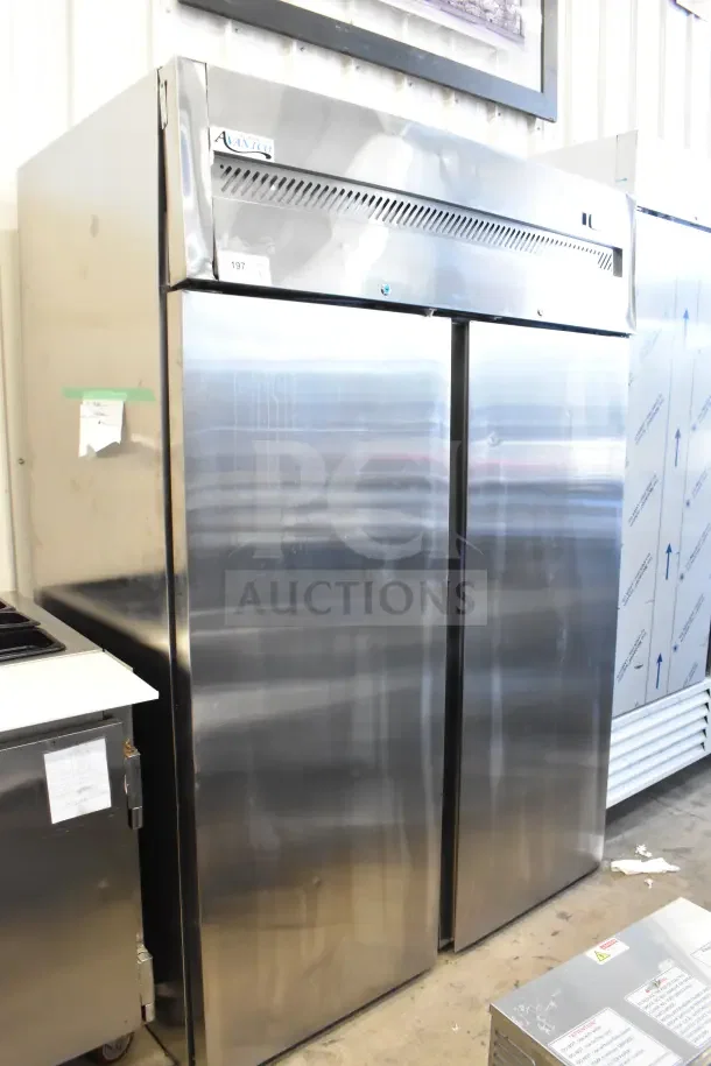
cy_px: 533
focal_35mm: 27
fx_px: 800
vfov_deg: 67.4
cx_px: 356
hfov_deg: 47.9
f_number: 5.6
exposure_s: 1/125
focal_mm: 18
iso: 6400
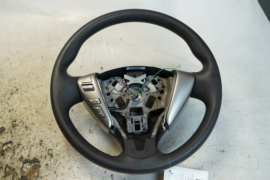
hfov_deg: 55.8
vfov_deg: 38.8
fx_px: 255
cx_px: 135
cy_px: 90
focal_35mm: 34
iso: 500
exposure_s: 1/160
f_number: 4
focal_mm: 23
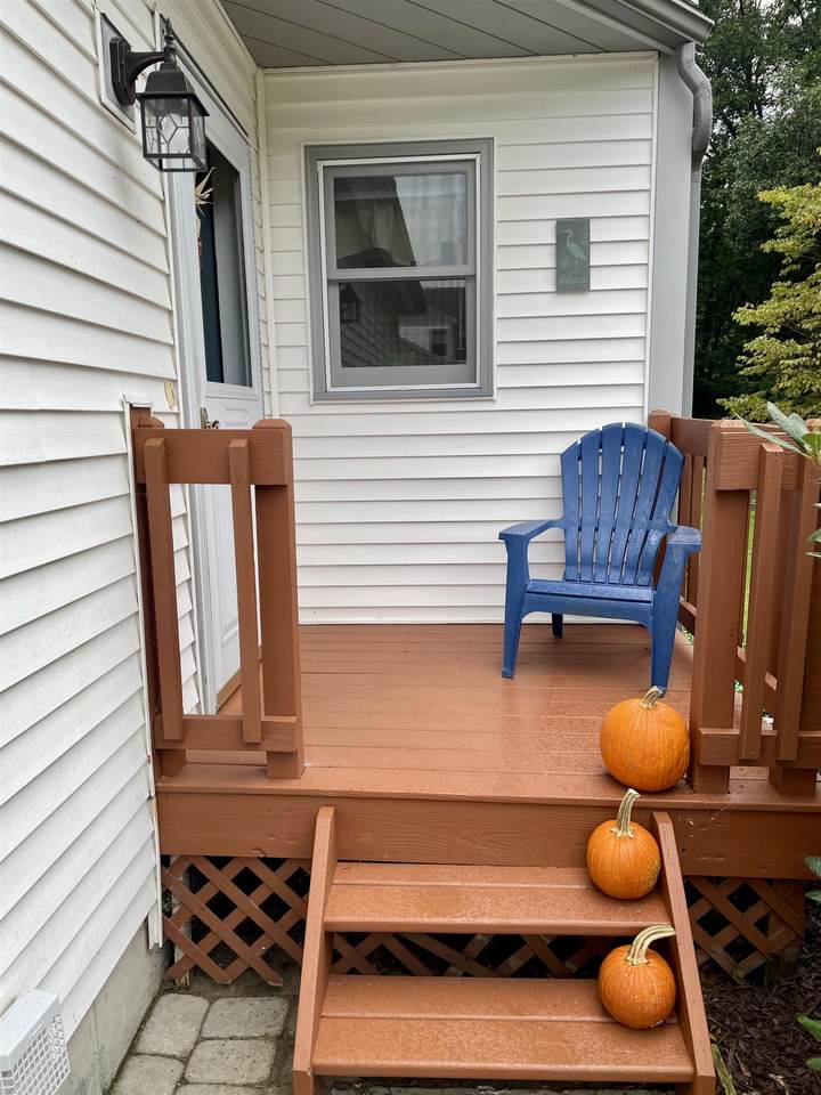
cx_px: 410
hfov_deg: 53.1
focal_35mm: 26
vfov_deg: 67.3
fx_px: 822
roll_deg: +1.3
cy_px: 548
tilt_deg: -7.6
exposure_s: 1/121
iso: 32
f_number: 1.6
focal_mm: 4.2
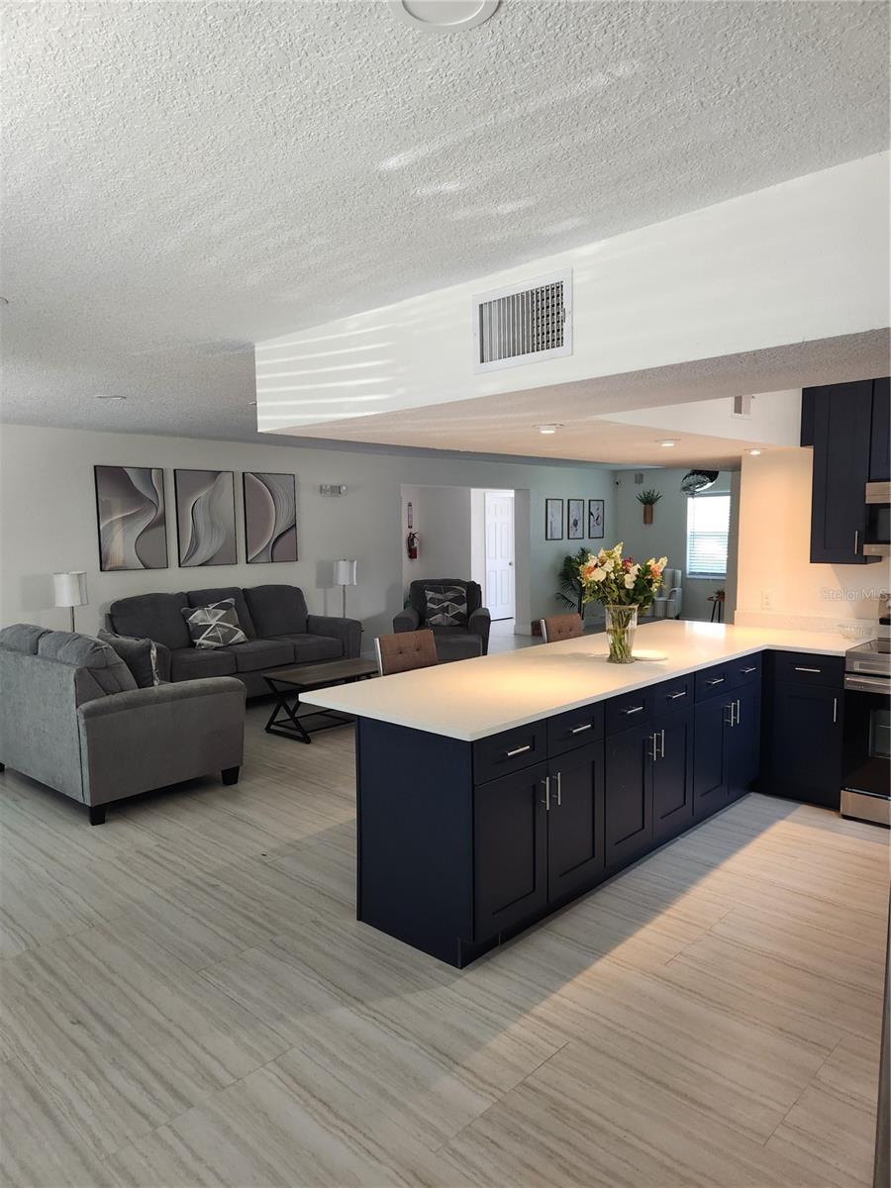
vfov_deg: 73.9
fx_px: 789
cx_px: 446
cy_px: 594
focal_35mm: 23
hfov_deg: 58.9
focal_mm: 5.4
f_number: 1.8
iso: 125
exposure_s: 1/120
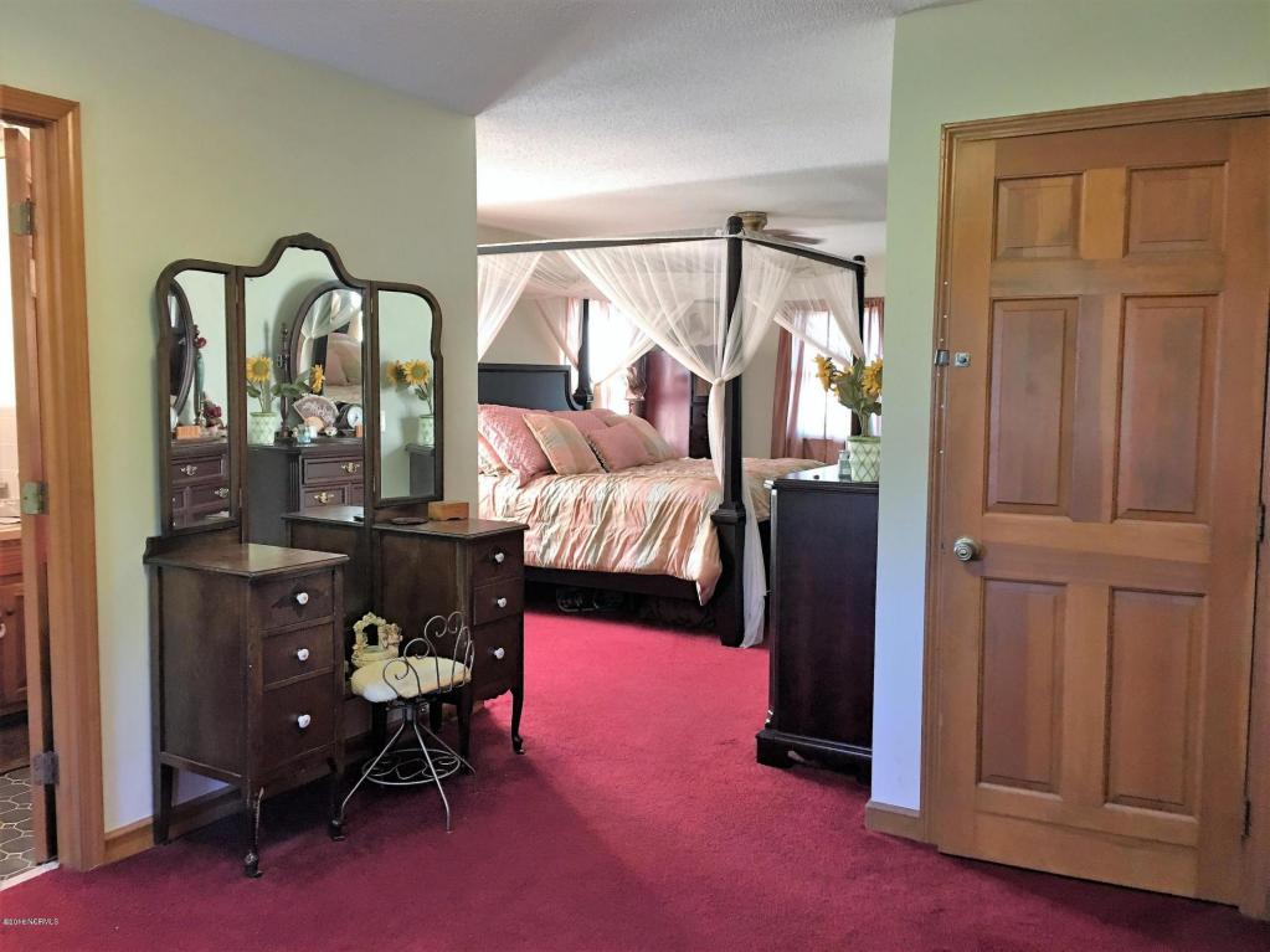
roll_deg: -0.4
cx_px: 635
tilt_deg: -4.8
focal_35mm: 29
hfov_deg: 61.7
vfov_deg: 48.2
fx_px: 1064
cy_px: 476
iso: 64
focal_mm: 4.15
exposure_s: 1/15
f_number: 2.2
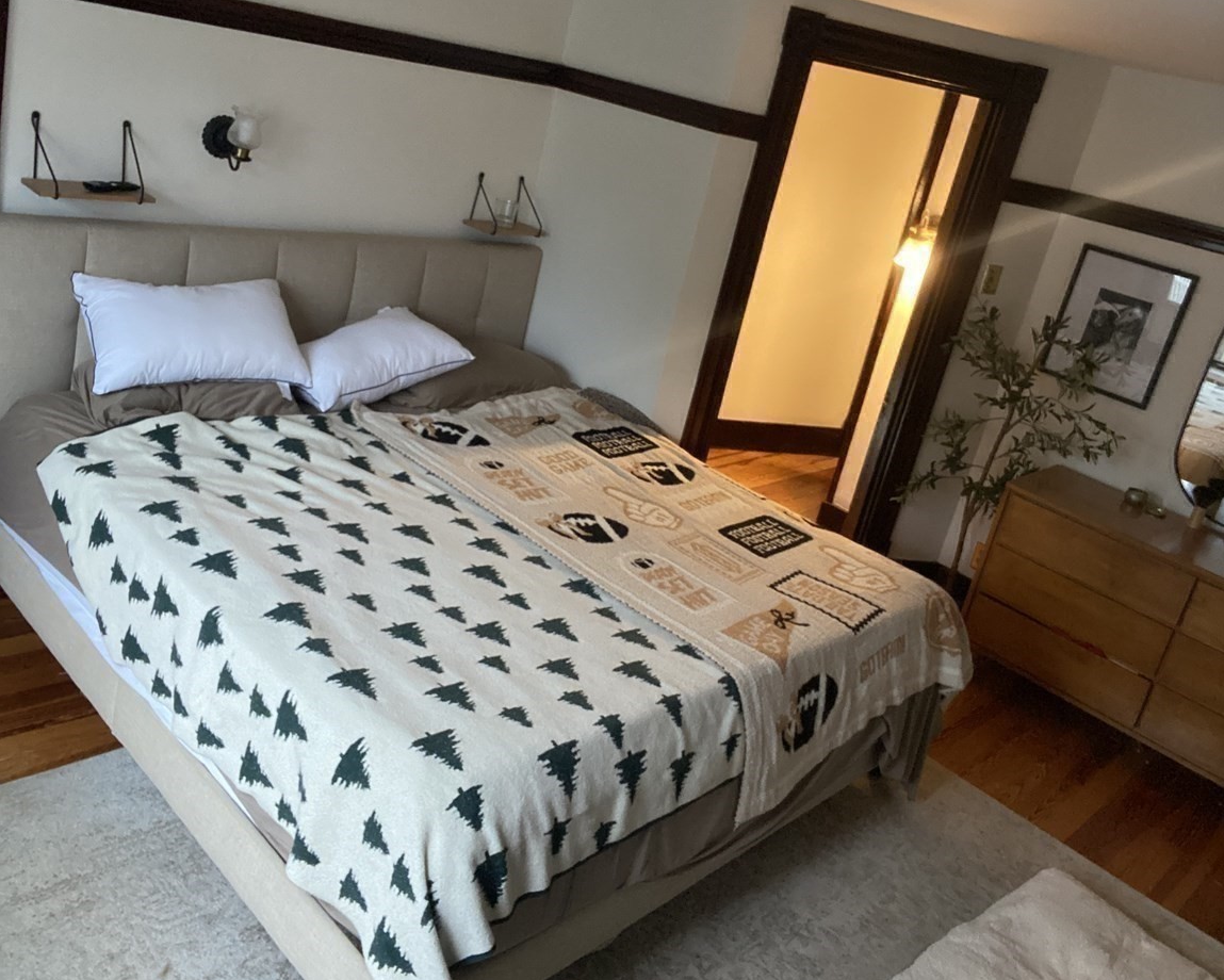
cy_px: 388
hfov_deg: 58.8
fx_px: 1087
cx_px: 613
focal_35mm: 30
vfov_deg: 48.2
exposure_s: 1/30
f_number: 2.2
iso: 500
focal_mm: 2.71
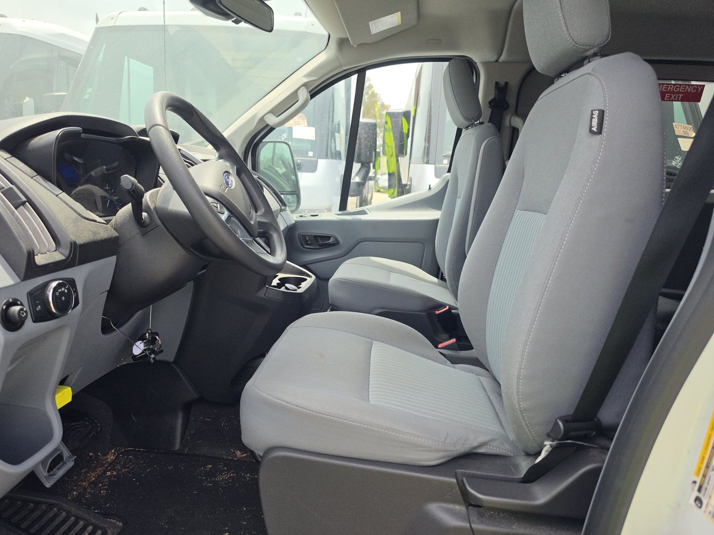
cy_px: 268
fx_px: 474
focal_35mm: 23
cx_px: 357
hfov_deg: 73.9
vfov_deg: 58.9
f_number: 1.4
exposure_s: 1/2216
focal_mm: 6.5
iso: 63
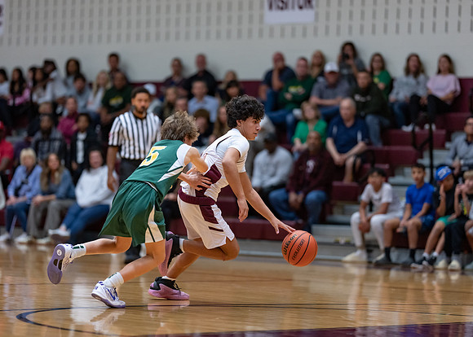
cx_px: 236
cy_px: 168
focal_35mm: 148
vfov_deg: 9.7
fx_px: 1988
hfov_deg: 13.6
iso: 1250
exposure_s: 1/1000
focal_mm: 135
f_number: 1.8
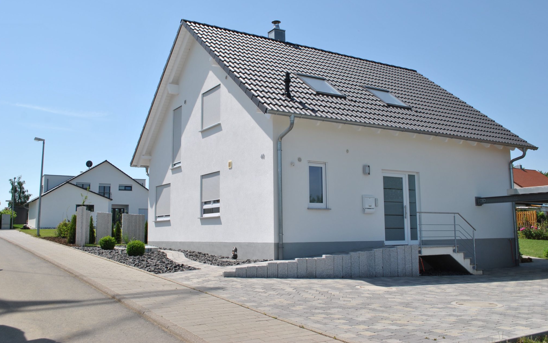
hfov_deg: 56.7
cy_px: 158
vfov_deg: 37.3
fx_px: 508
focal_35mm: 34
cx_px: 273
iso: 100
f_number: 9
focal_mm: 22
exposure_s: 1/320
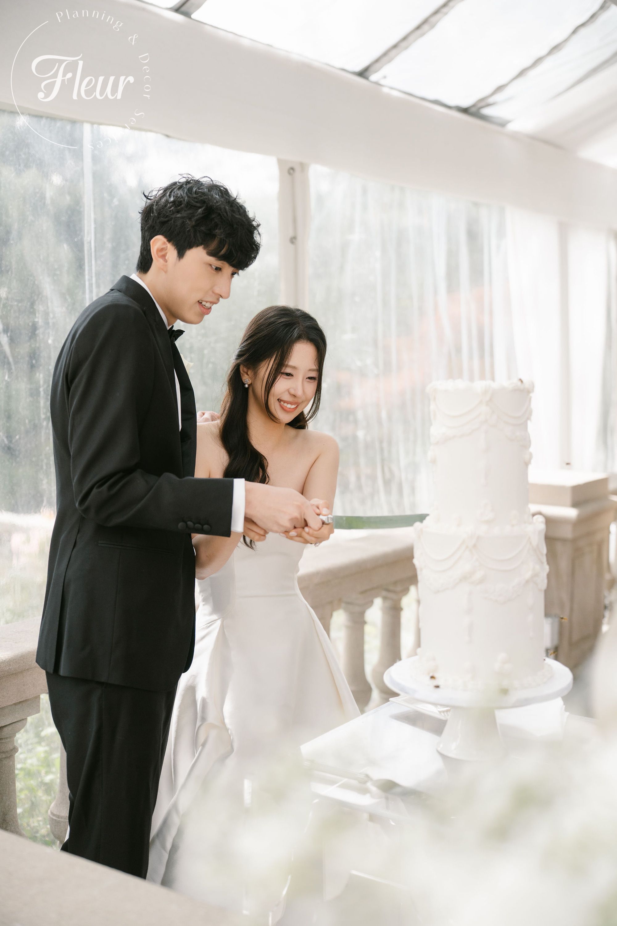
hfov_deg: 30.5
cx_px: 308
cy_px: 463
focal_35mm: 44
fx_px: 1131
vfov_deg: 44.5
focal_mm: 44
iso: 400
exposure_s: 1/1600
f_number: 2
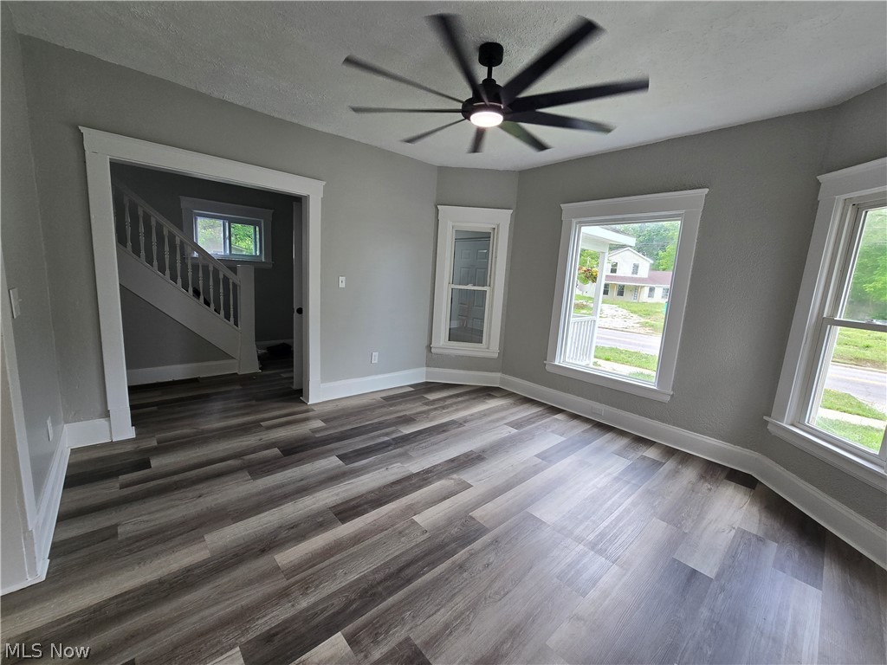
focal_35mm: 13
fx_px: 333
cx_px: 444
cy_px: 332
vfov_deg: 89.9
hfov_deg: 106.2
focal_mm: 2.2
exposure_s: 1/120
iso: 64
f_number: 2.2
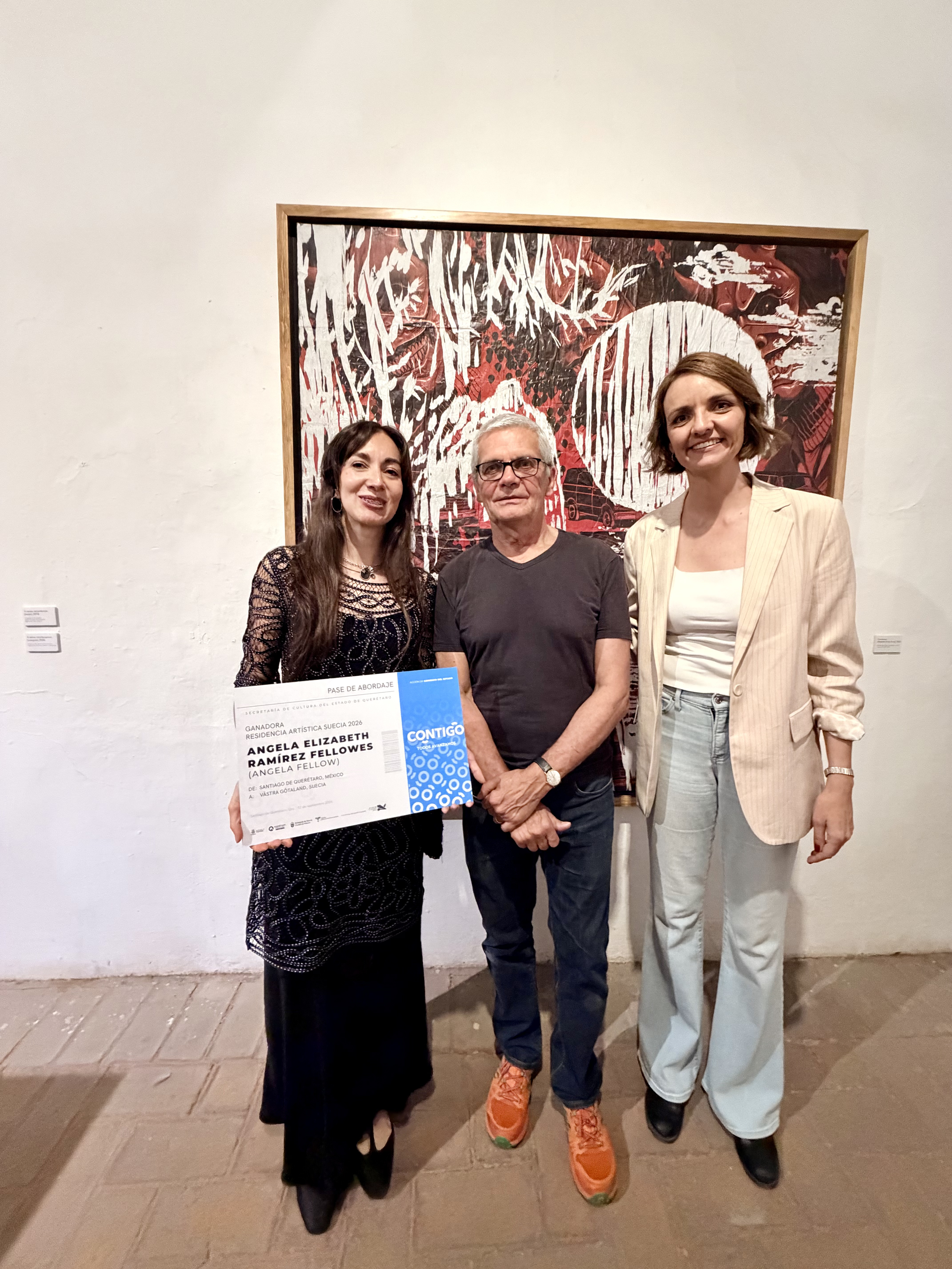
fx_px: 513
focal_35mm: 14
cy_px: 634
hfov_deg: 85.7
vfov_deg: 102.1
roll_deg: -0.8
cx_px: 476
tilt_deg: -8.6
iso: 800
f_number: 2.2
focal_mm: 2.22
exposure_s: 1/60
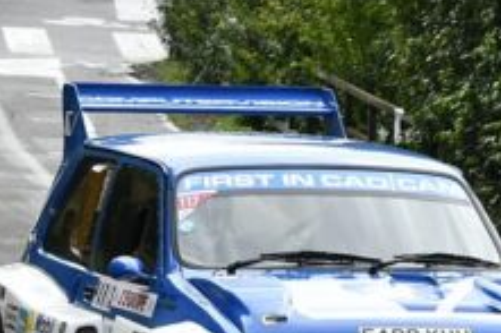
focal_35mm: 333
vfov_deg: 4.1
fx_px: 4631
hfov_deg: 6.2
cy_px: 194
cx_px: 152
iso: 100
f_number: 4.5
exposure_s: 1/500
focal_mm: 70
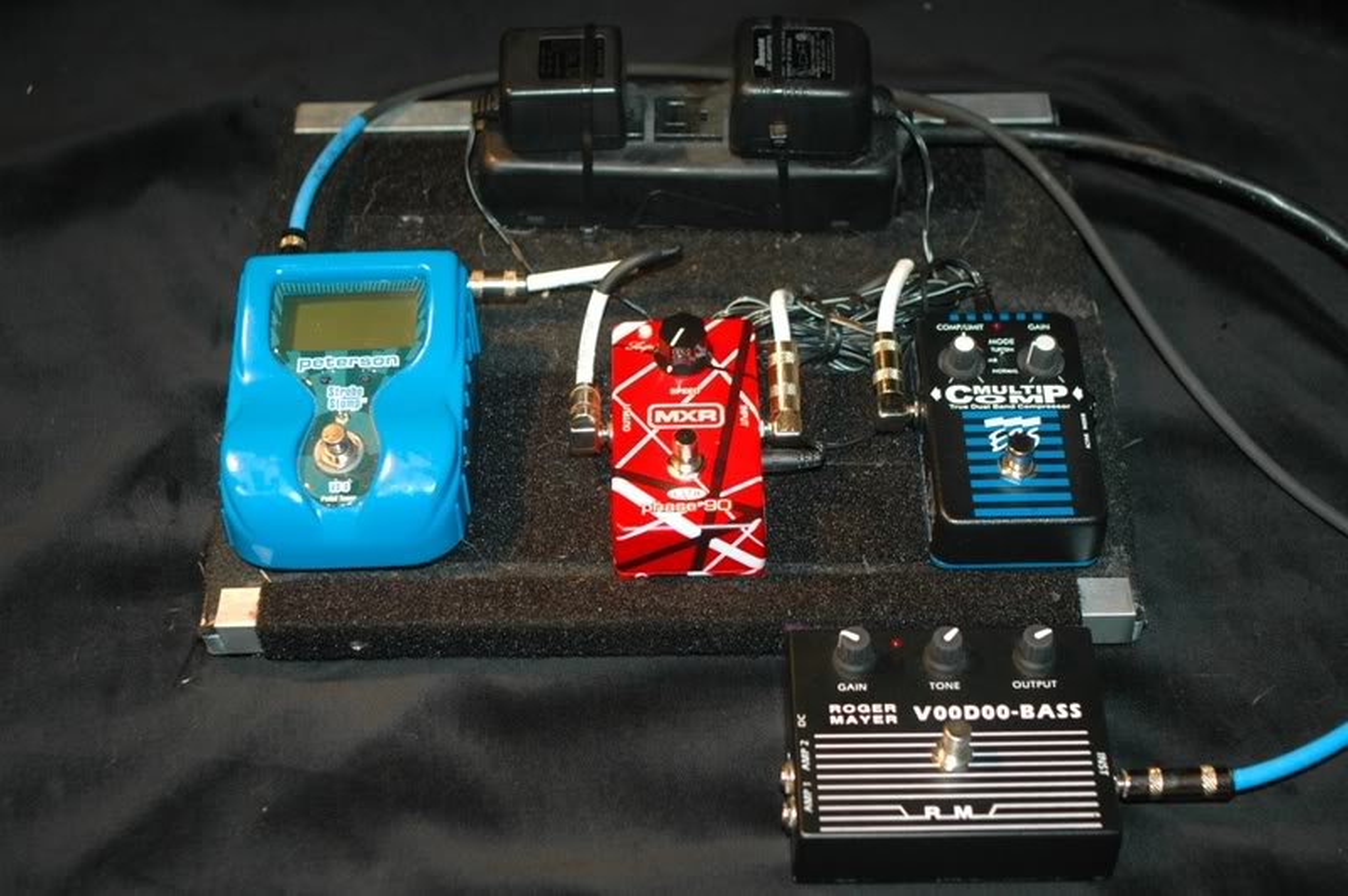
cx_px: 674
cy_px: 448
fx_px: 1964
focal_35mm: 52
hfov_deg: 37.9
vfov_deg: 25.7
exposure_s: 1/60
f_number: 3.5
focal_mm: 35
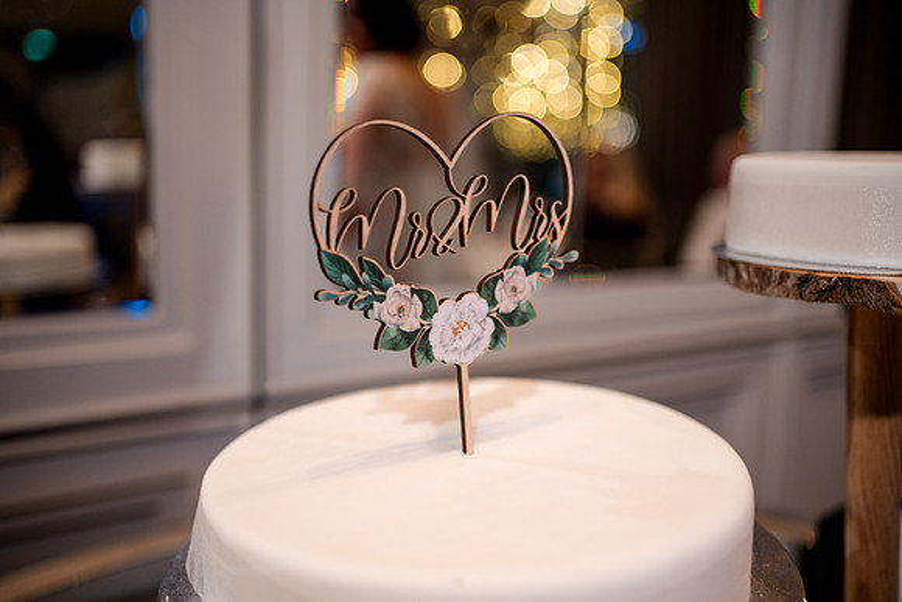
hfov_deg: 54.4
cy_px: 301
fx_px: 877
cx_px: 451
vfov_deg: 37.9
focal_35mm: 35
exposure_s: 1/250
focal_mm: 35
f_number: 1.8
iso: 500
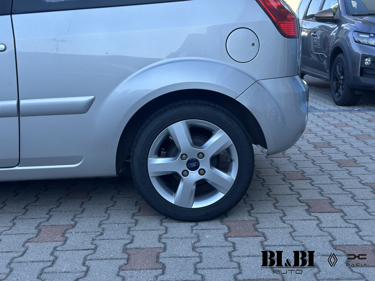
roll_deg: +0.7
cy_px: 140
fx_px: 520
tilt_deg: -10.5
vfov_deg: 30.3
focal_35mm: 48
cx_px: 188
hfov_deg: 39.7
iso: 80
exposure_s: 1/1107
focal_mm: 6.86
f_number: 1.78
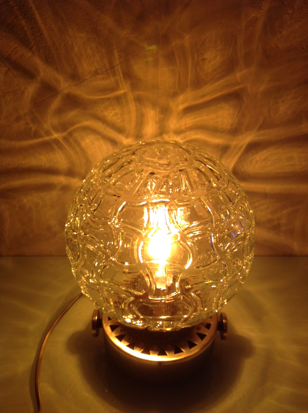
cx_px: 154
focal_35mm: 35
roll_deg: +1.4
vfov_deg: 52.7
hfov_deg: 40.6
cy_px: 206
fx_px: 416
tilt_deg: -29.2
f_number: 2.4
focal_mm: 4.28
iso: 50
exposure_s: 1/33
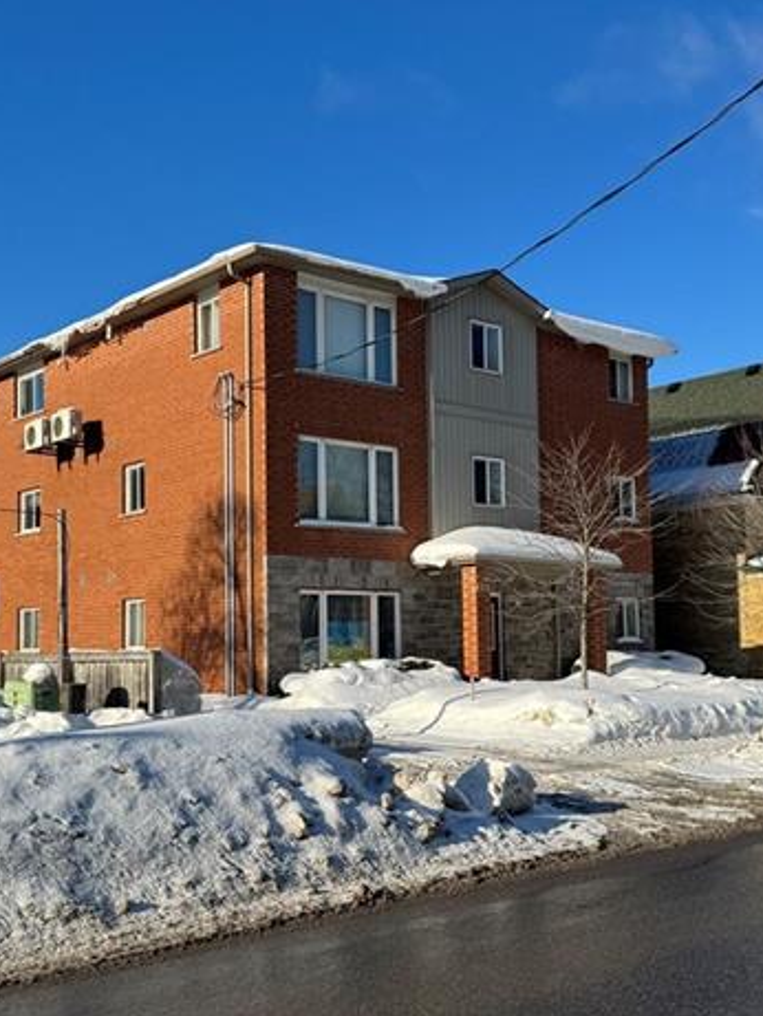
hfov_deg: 36.0
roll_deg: -0.3
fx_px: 1175
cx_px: 375
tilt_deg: +2.0
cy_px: 562
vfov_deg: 46.7
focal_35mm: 40
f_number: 1.78
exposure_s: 1/5814
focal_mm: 6.76
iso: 80
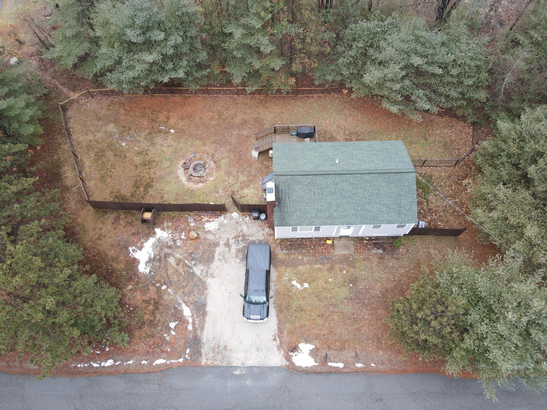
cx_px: 274
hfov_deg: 71.6
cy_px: 205
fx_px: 379
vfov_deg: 56.8
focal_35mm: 24
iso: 100
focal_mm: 4.5
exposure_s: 1/40
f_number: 2.8
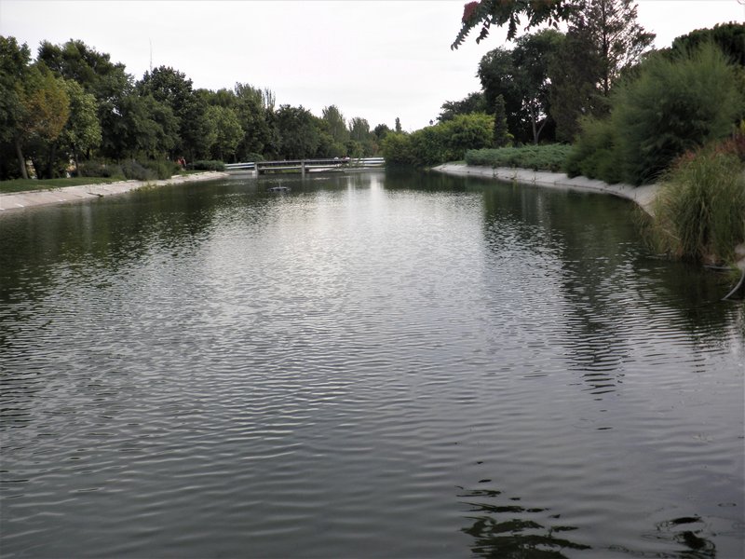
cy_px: 280
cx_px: 372
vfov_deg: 39.7
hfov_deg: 51.4
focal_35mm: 36
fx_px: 775
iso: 64
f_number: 3.5
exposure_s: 1/100
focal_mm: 6.3
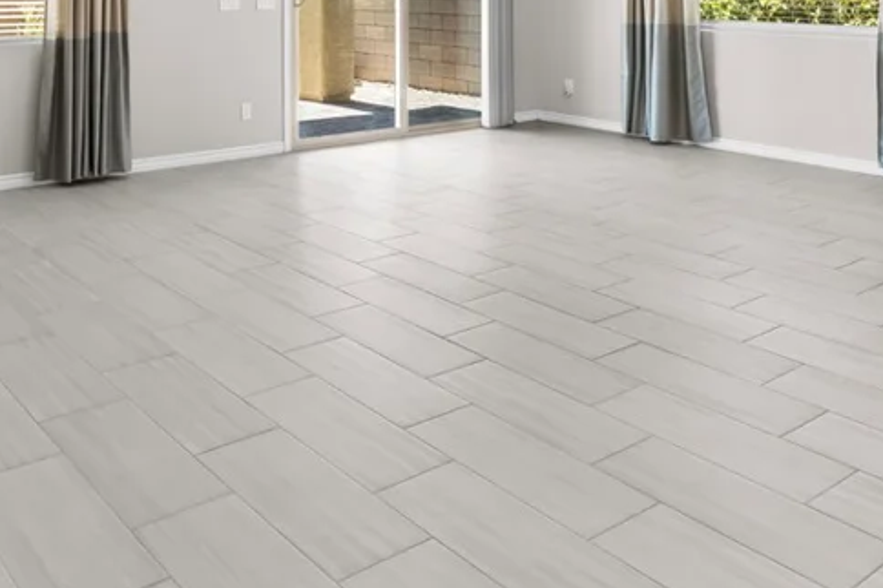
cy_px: -23
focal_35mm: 36
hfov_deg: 50.3
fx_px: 882
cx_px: 190
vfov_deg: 33.2
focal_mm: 17
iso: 400
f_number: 8
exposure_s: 1/13
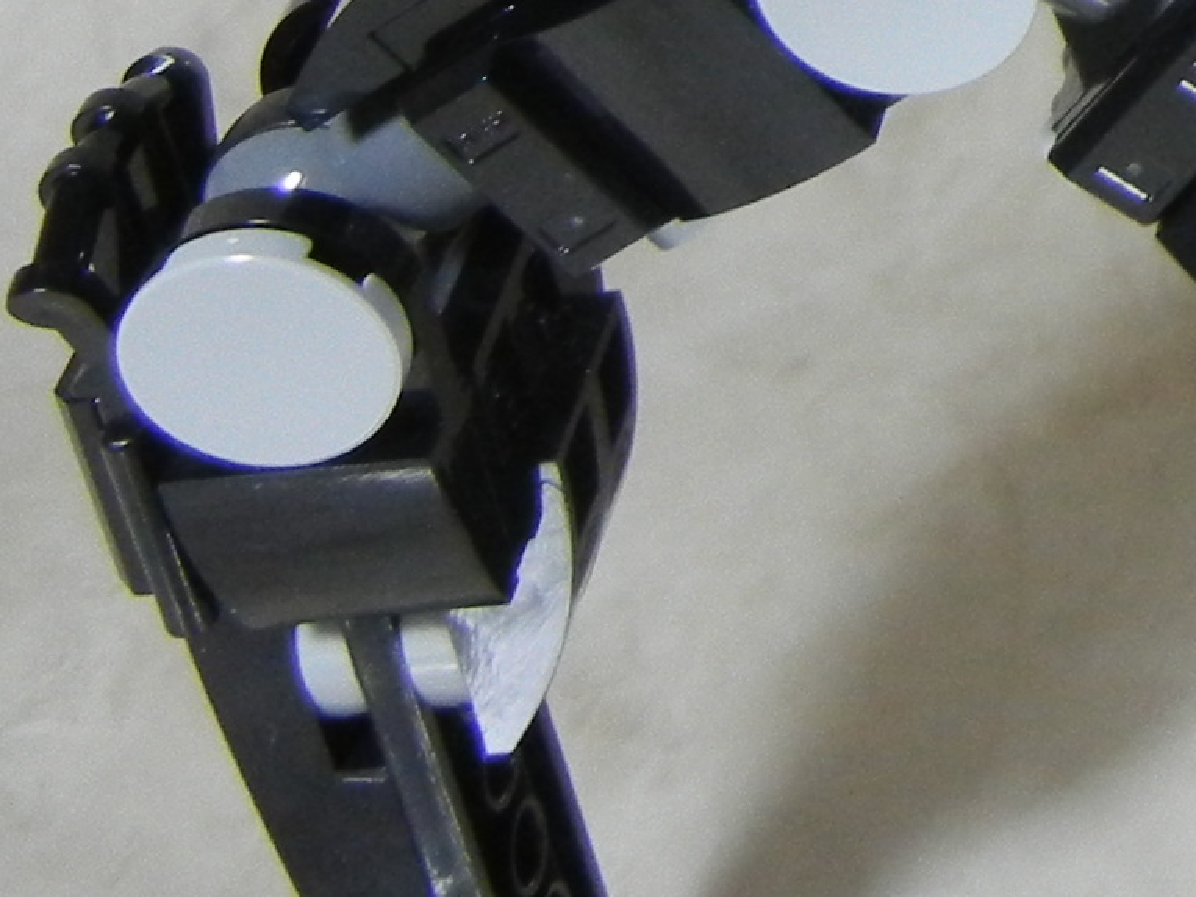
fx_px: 4423
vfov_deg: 10.8
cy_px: -778
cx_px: 2189
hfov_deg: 13.7
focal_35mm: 128
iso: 400
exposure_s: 1/57
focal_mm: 5.4
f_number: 3.5
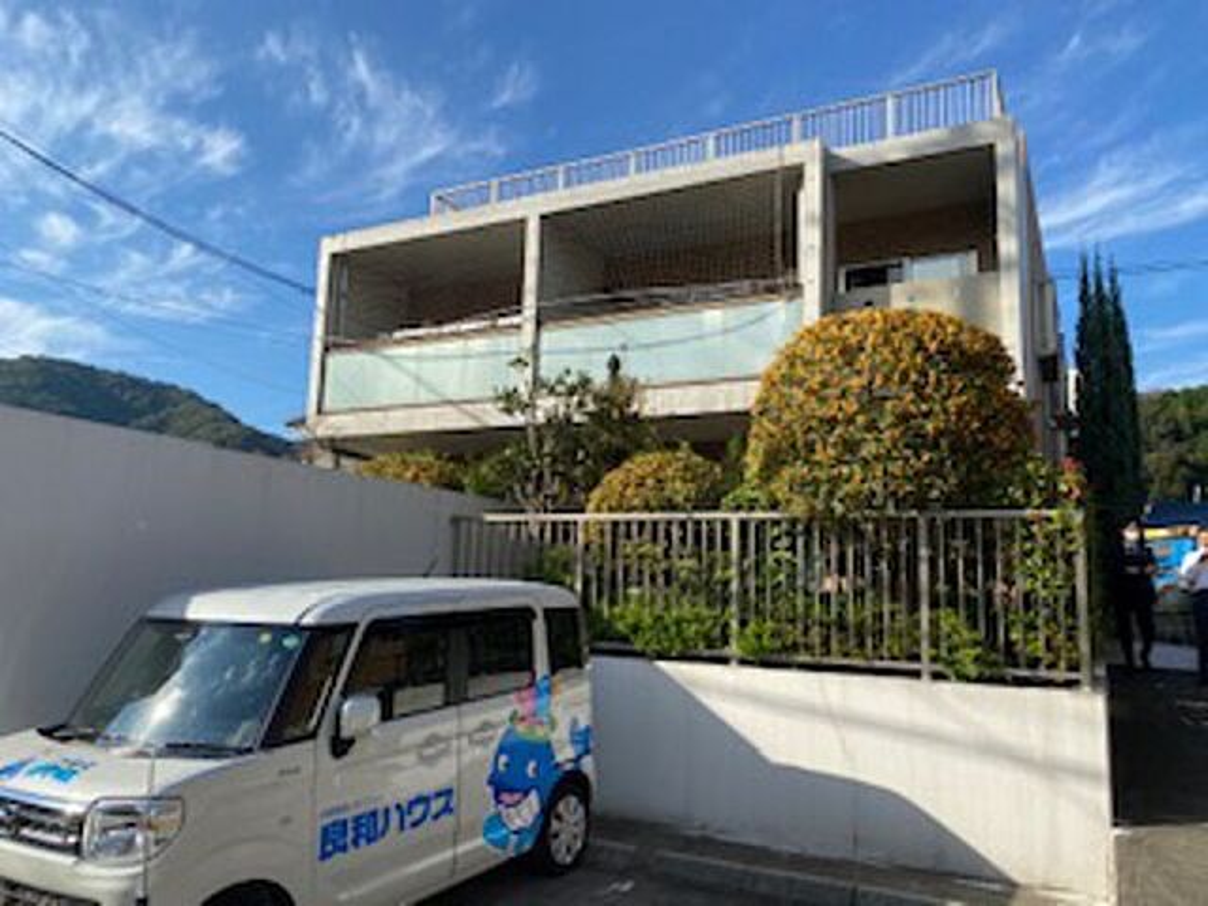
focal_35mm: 26
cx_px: 604
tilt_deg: +7.9
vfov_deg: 53.1
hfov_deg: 67.3
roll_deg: -3.3
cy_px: 453
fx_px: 907
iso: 32
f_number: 1.8
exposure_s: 1/2358
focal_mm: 4.25
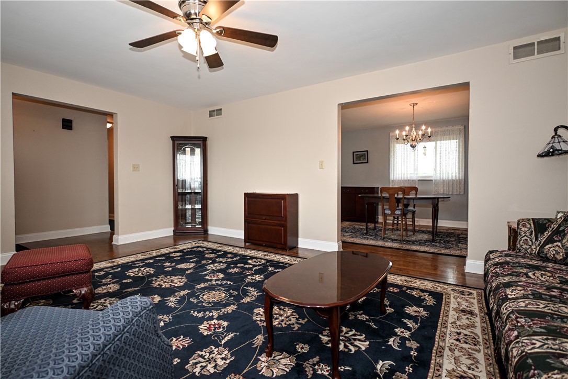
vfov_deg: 67.4
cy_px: 190
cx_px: 284
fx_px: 284
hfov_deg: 90.0
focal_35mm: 18
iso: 320
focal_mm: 12
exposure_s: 1/60
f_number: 4
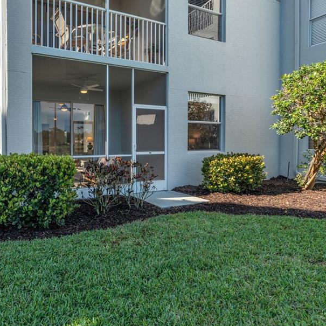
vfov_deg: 67.1
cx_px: 105
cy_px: 148
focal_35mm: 23
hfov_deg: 65.2
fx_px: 245
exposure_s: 1/400
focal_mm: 16
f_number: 9
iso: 200
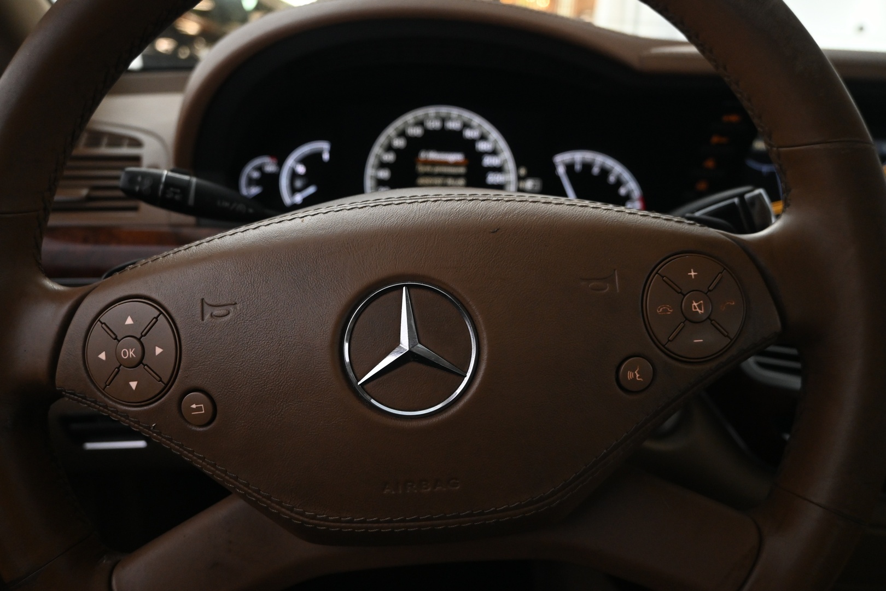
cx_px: 443
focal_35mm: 26
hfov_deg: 70.4
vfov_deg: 50.4
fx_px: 628
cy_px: 296
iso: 1600
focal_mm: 17
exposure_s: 1/25
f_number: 3.5
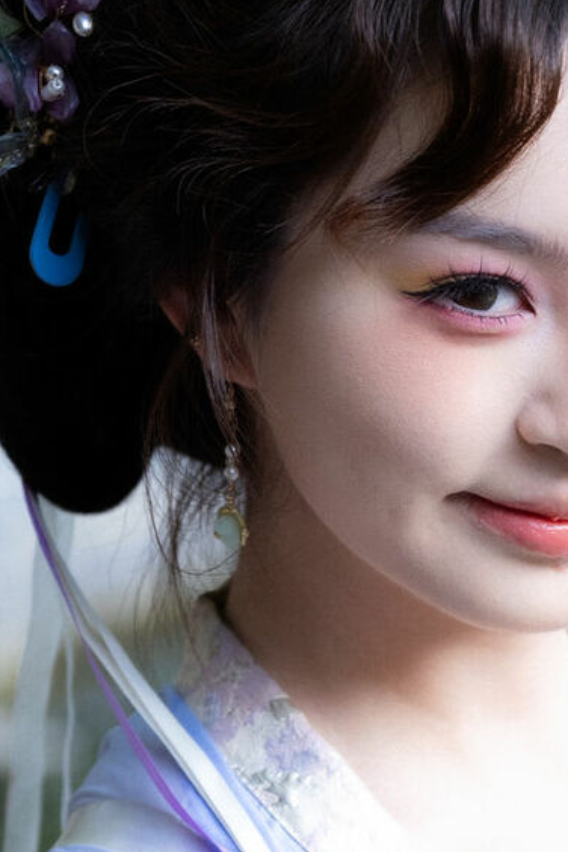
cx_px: 609
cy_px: 503
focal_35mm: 243
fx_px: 5751
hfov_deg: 5.6
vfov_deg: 8.5
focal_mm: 87
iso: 640
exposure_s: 1/400
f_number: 4
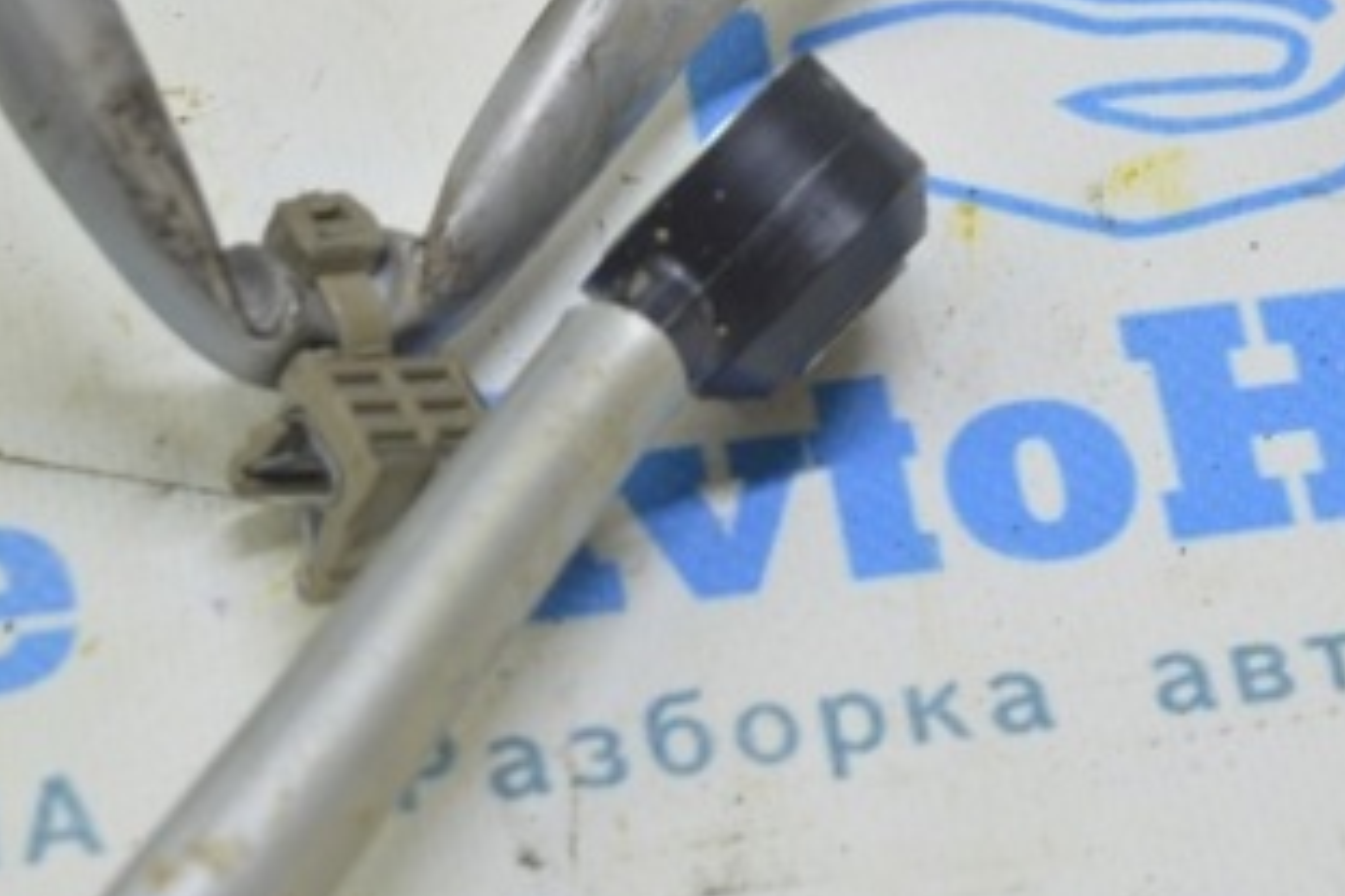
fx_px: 6314
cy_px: 15
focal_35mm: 169
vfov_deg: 8.1
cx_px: 668
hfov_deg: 12.2
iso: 400
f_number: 5.6
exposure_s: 1/20
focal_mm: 55
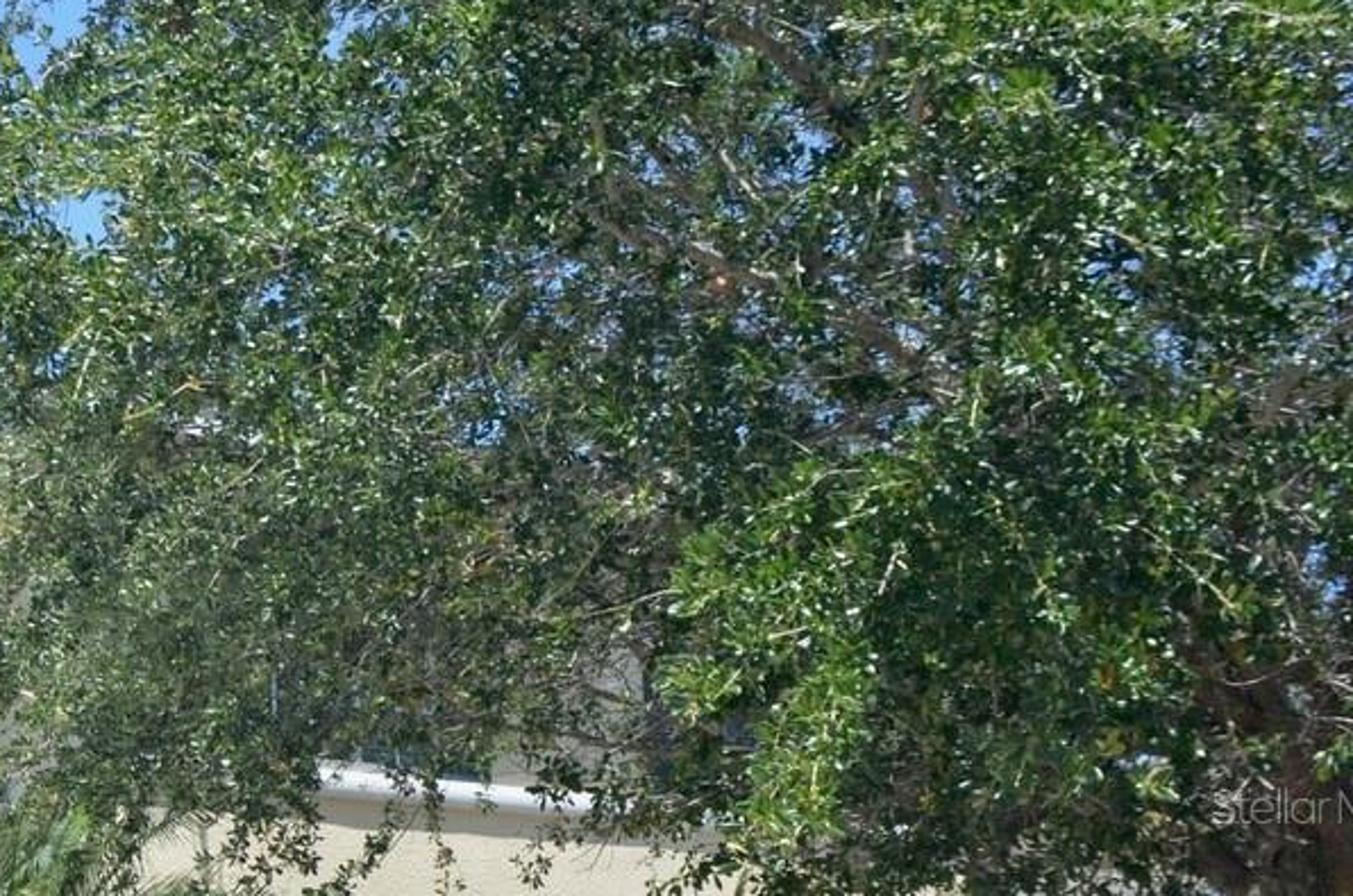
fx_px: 2176
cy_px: 805
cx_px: -27
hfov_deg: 31.7
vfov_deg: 22.7
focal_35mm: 58
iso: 140
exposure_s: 1/250
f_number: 8
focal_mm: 18
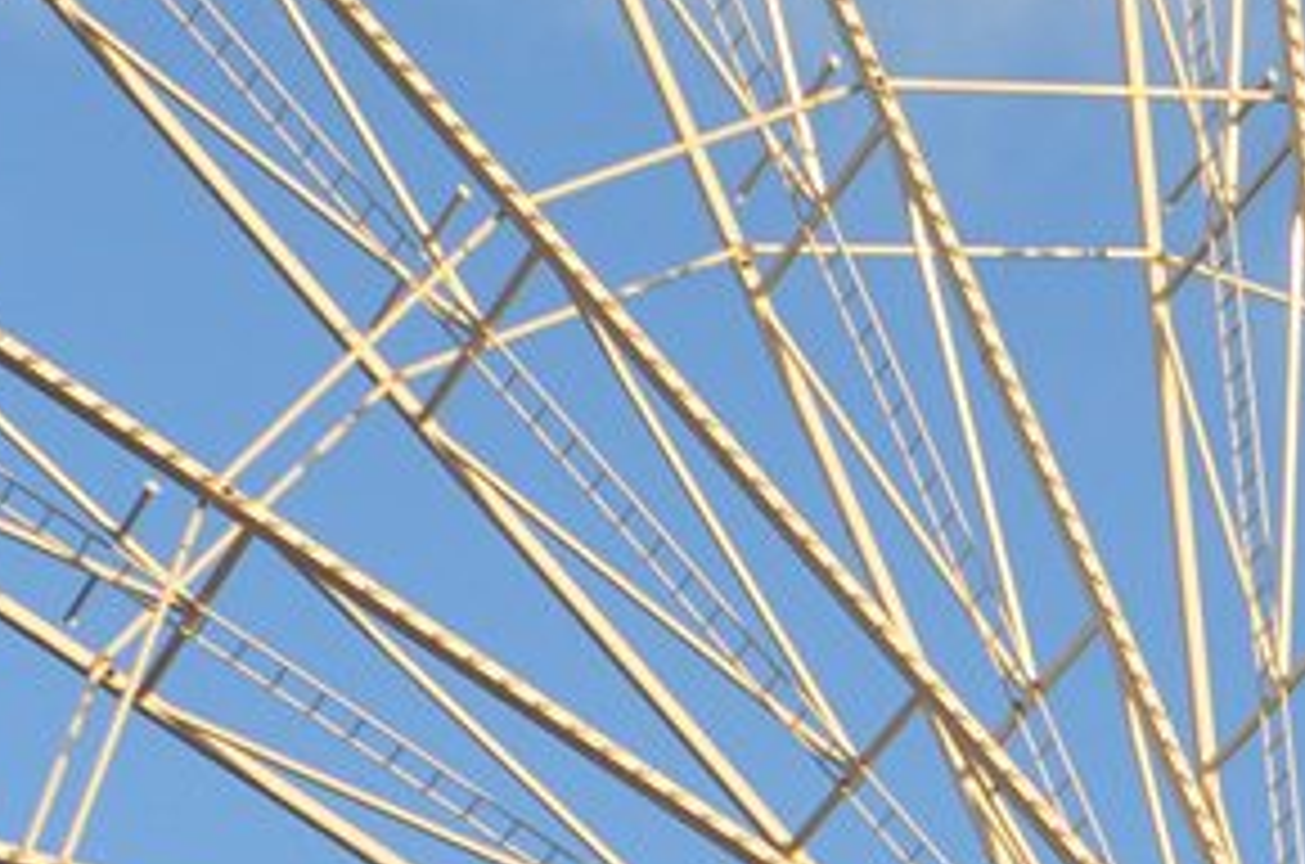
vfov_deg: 6.4
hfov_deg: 9.8
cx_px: 1296
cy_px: 1460
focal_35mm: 208
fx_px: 7535
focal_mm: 21
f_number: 7.1
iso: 200
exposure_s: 1/200
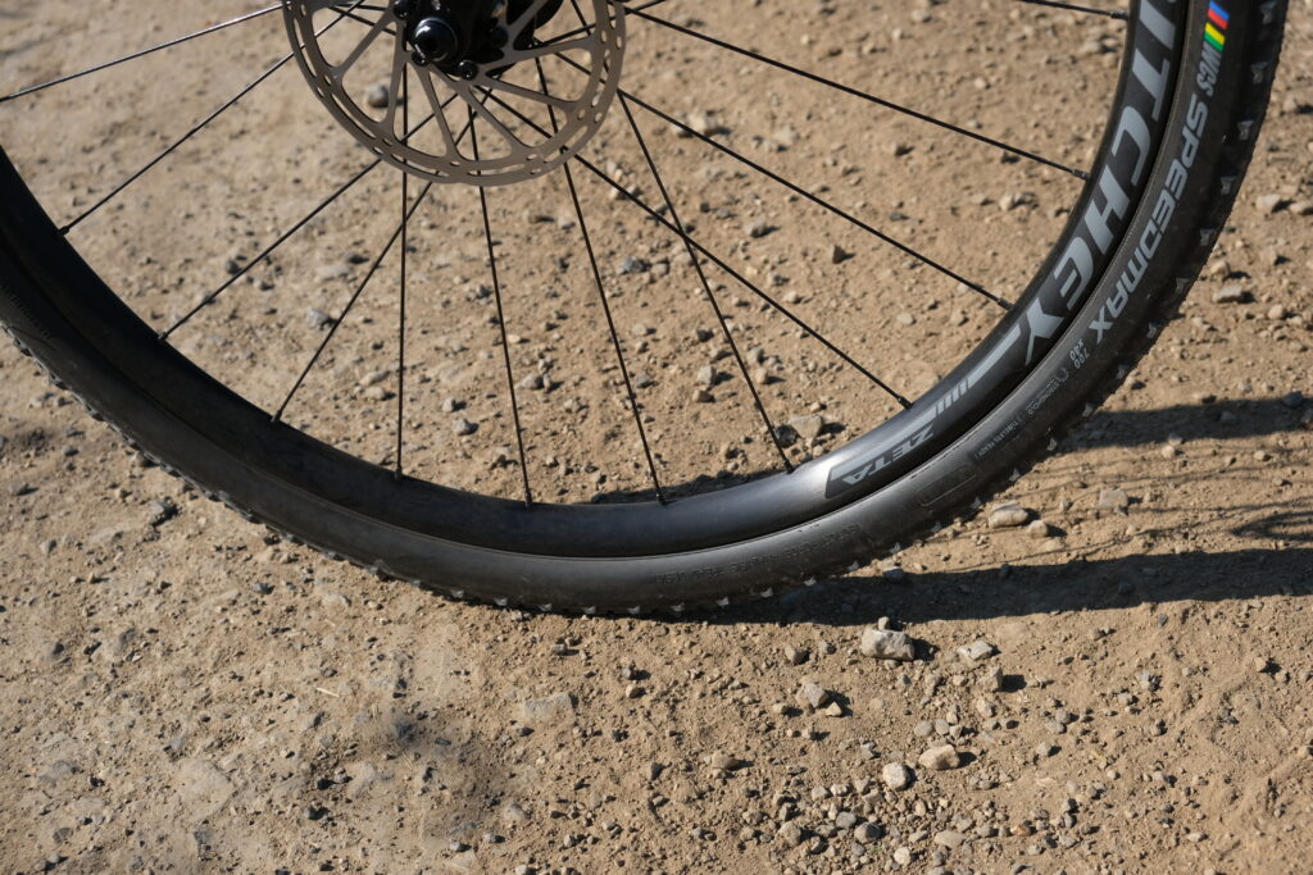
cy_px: 438
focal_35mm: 47
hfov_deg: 41.9
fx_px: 1714
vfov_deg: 28.7
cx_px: 656
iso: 160
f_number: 5.6
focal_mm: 31.5
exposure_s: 1/680
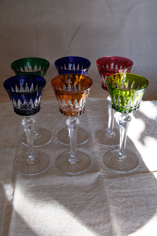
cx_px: 78
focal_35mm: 49
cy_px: 118
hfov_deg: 27.5
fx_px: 321
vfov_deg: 40.3
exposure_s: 1/140
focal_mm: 32.9
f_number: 5
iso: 400
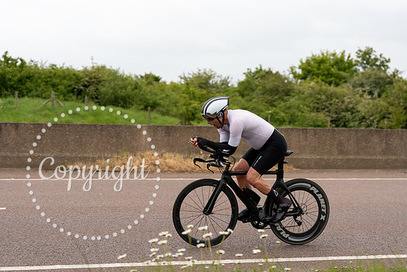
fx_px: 792
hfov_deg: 28.8
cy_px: 136
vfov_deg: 19.5
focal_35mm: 70
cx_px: 204
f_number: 3.5
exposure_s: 1/1000
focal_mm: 70
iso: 400
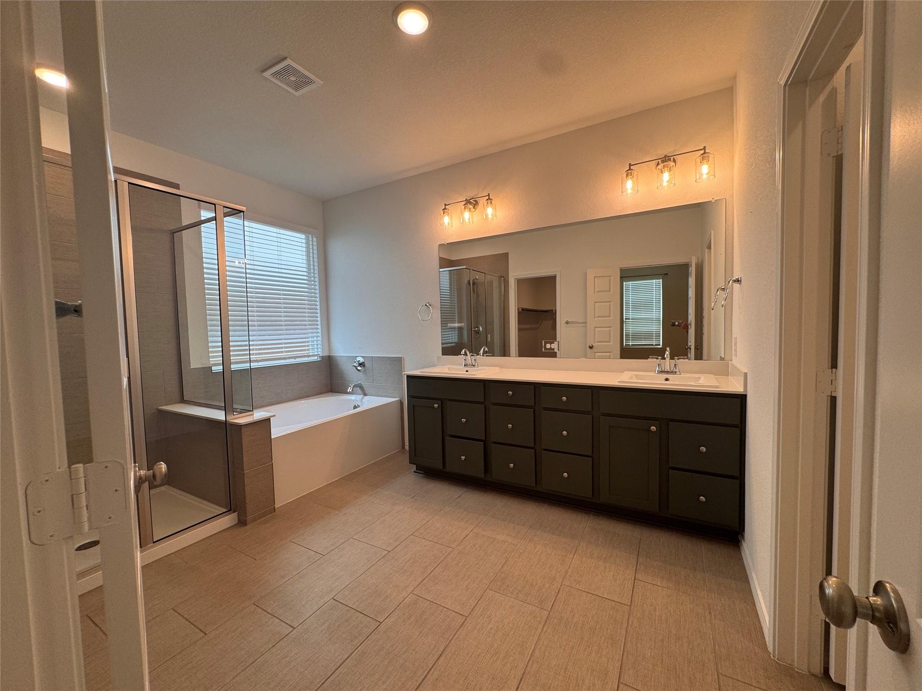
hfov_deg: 102.1
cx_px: 461
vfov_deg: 85.7
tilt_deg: -3.4
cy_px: 346
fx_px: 373
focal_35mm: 14
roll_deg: +1.3
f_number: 2.2
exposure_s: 1/120
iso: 64
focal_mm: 2.22
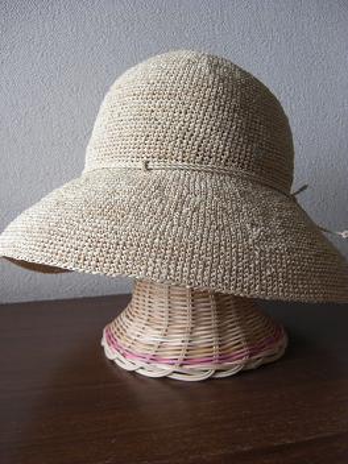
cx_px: 174
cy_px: 232
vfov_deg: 49.0
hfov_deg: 37.7
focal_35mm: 38
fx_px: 509
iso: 200
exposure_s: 1/50
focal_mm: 7.9
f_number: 2.8
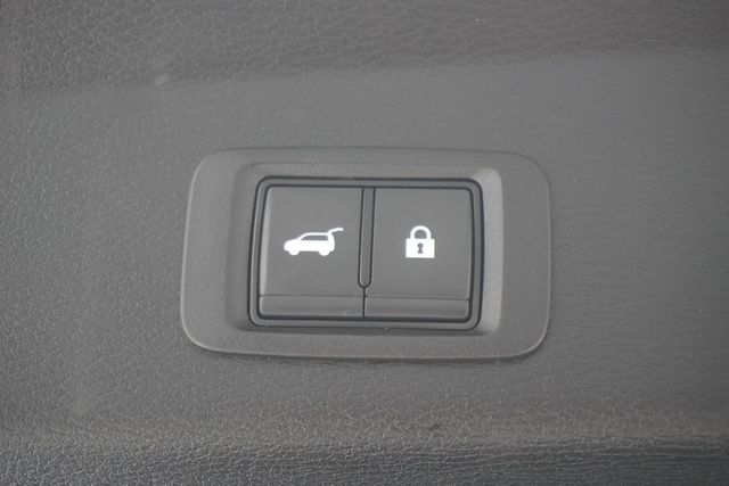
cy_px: 243
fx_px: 1519
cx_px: 364
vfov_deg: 18.2
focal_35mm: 75
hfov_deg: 27.0
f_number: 5.6
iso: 3200
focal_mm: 50
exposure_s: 1/80
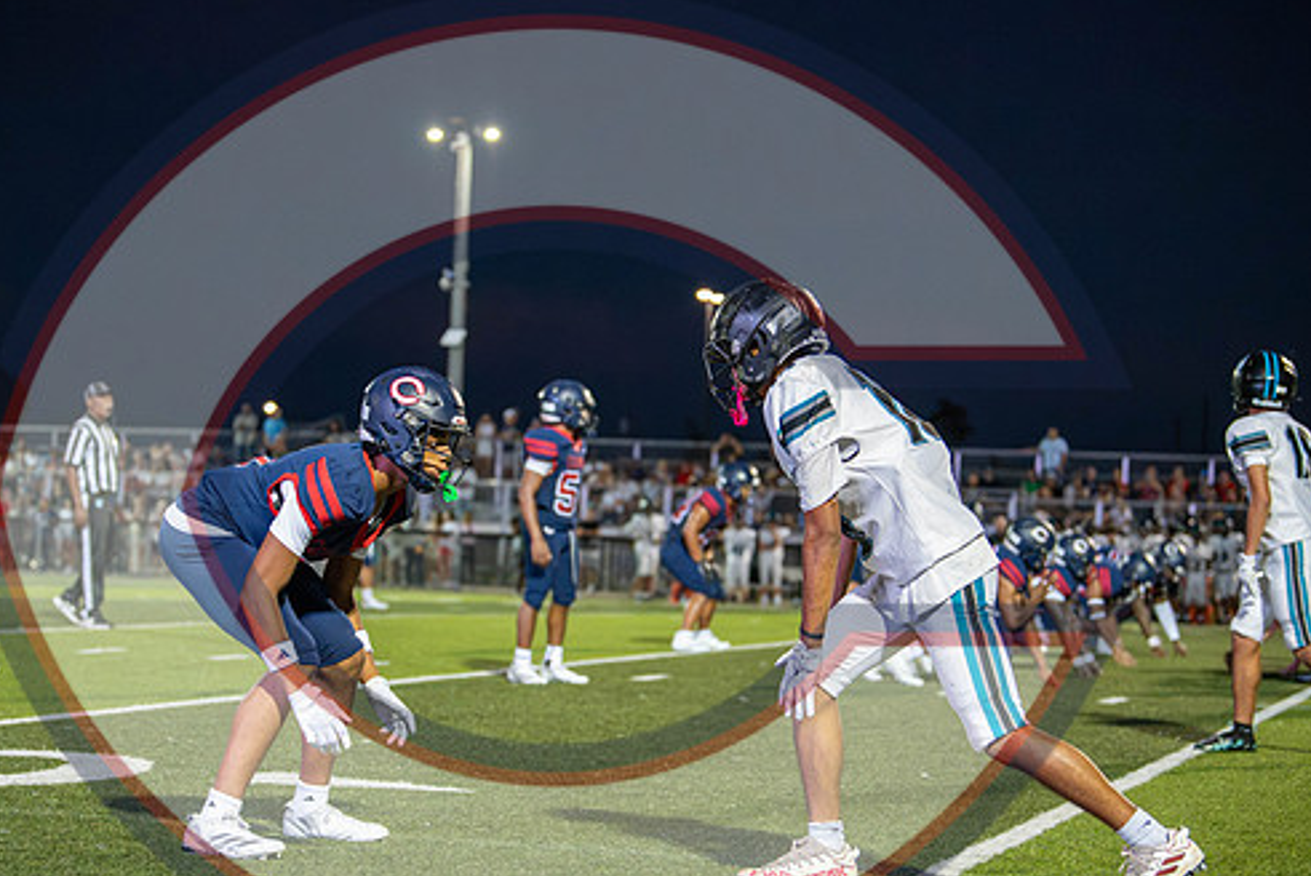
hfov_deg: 23.9
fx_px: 3097
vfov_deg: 16.1
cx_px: 545
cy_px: 495
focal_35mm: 85
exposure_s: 1/1000
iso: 12800
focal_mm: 72
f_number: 2.8
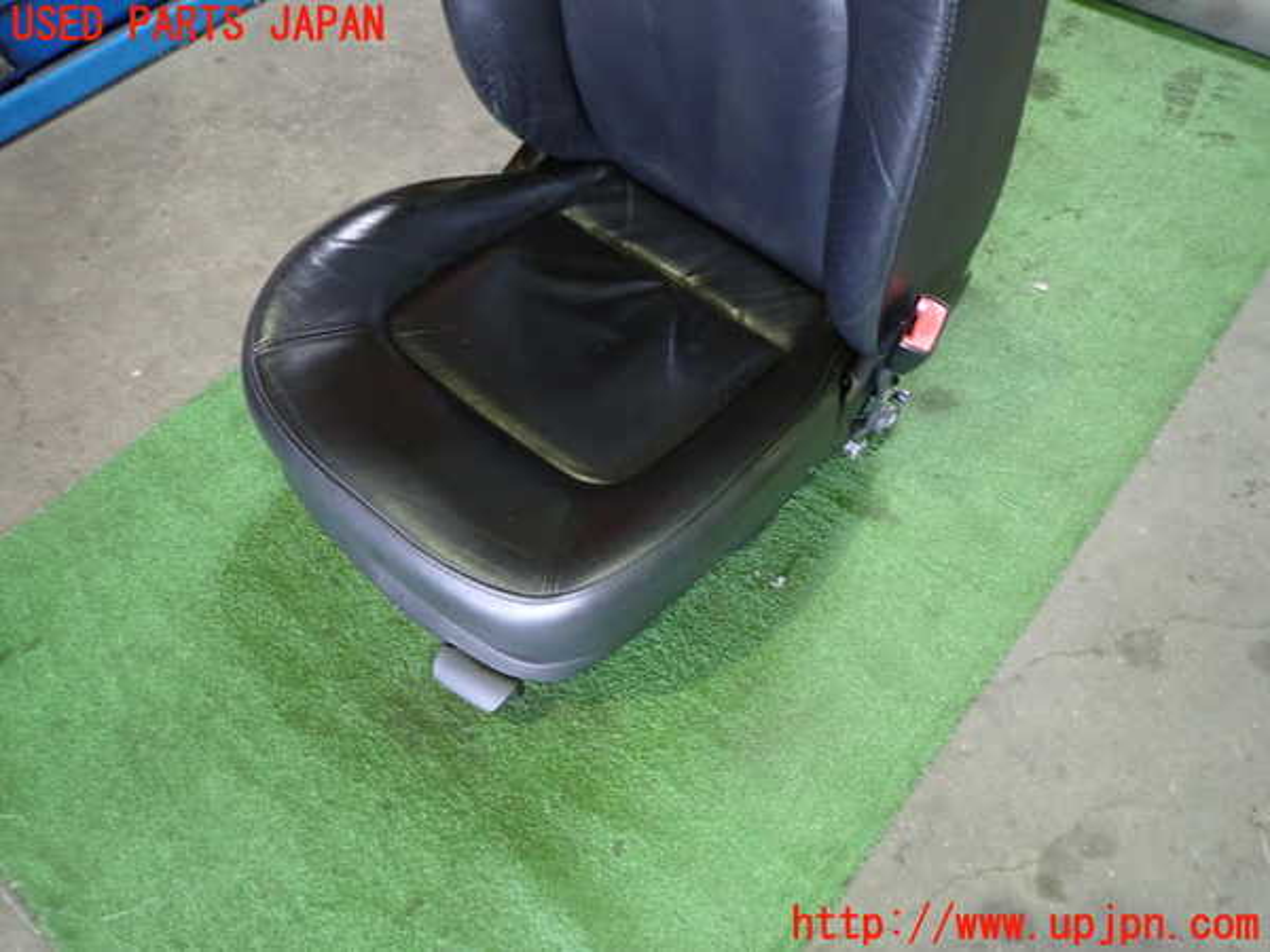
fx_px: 917
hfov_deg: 69.4
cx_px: 635
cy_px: 476
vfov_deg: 54.9
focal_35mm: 25
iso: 800
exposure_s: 1/25
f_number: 2
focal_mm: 4.5
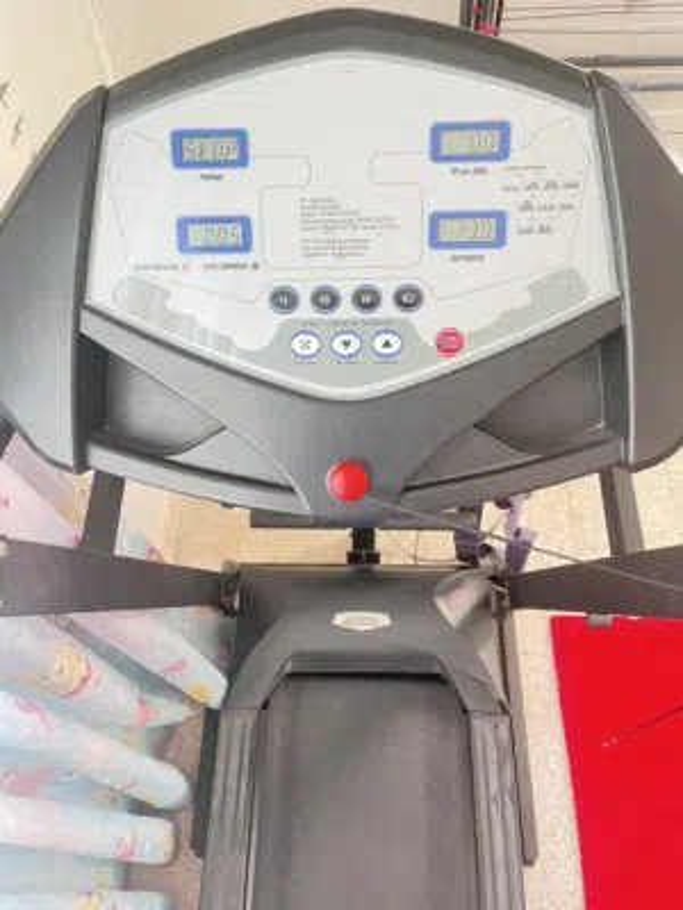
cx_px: 342
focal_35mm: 26
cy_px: 455
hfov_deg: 53.1
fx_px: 684
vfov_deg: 67.3
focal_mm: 5.1
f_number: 1.6
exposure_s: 1/39
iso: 640
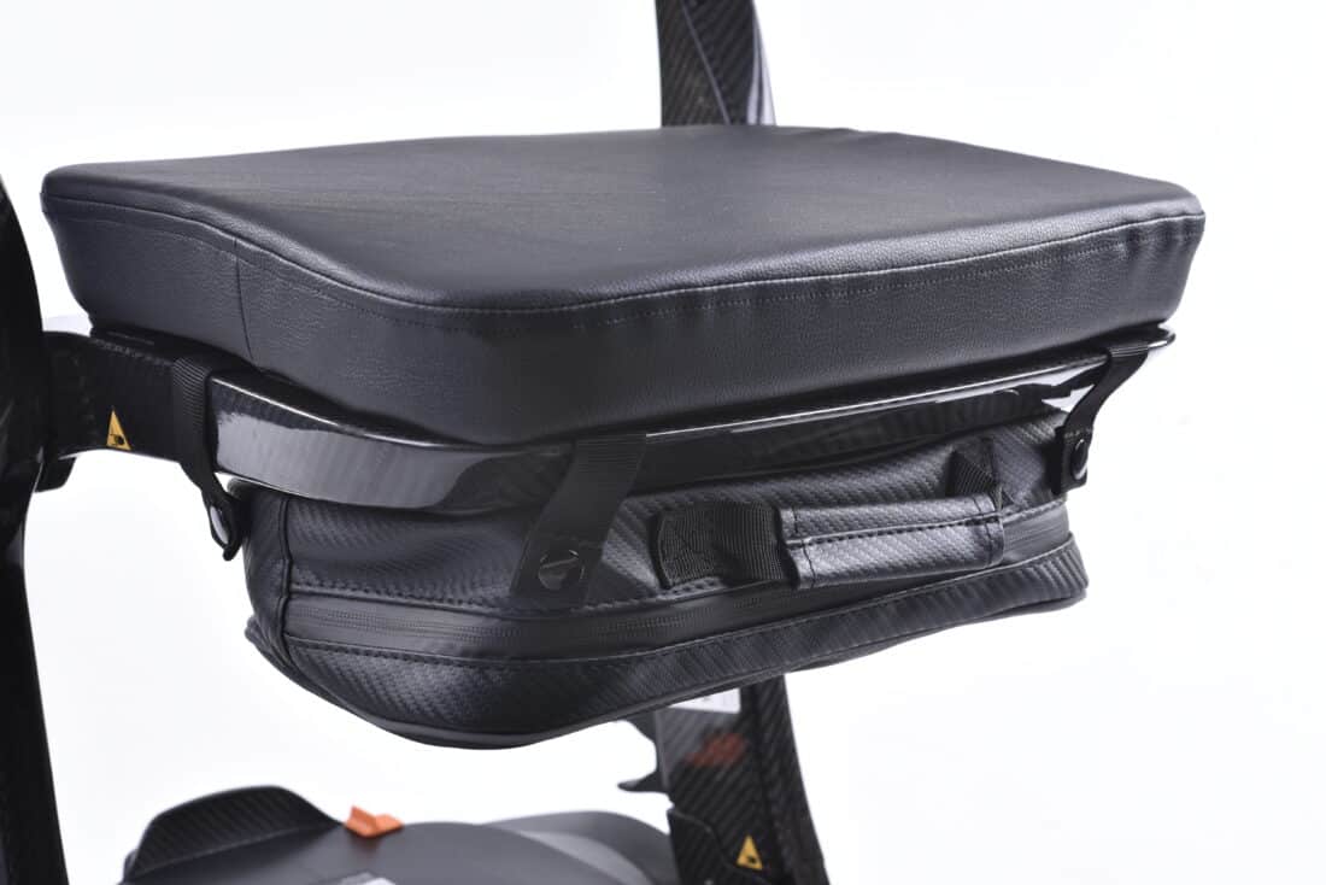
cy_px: 442
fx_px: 3131
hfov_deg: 23.9
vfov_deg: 16.1
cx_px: 663
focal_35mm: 85
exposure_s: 1/60
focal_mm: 85
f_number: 11
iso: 100
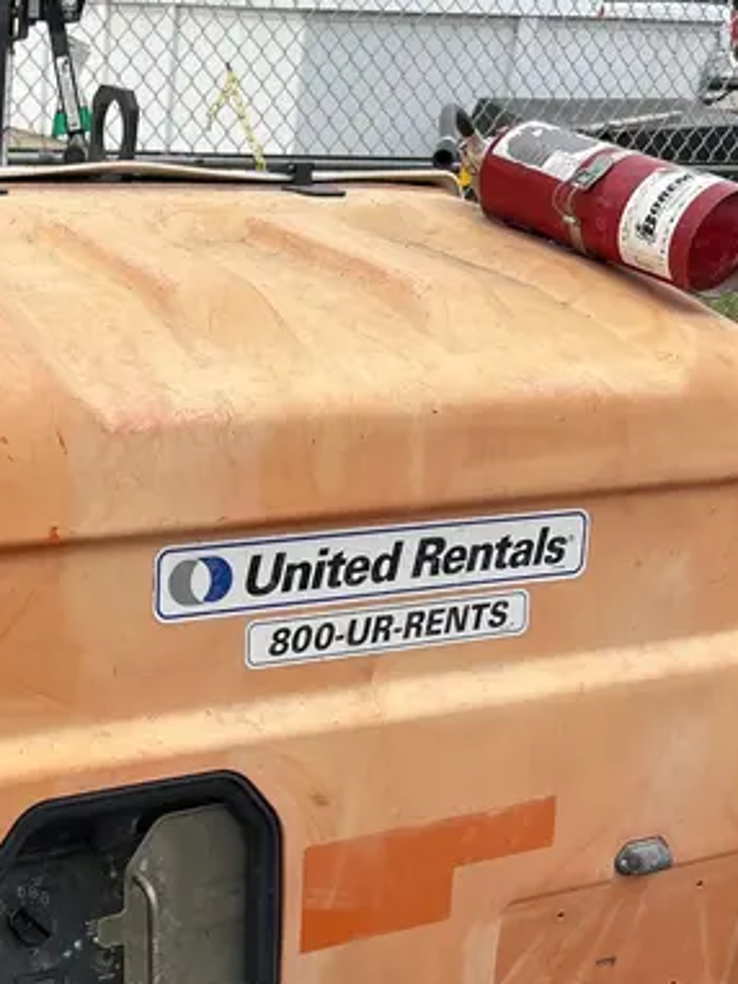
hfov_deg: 27.8
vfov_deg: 38.1
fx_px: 1421
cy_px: 544
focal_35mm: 50
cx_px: 46
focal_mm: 5.7
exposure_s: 1/1468
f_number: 1.5
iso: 50
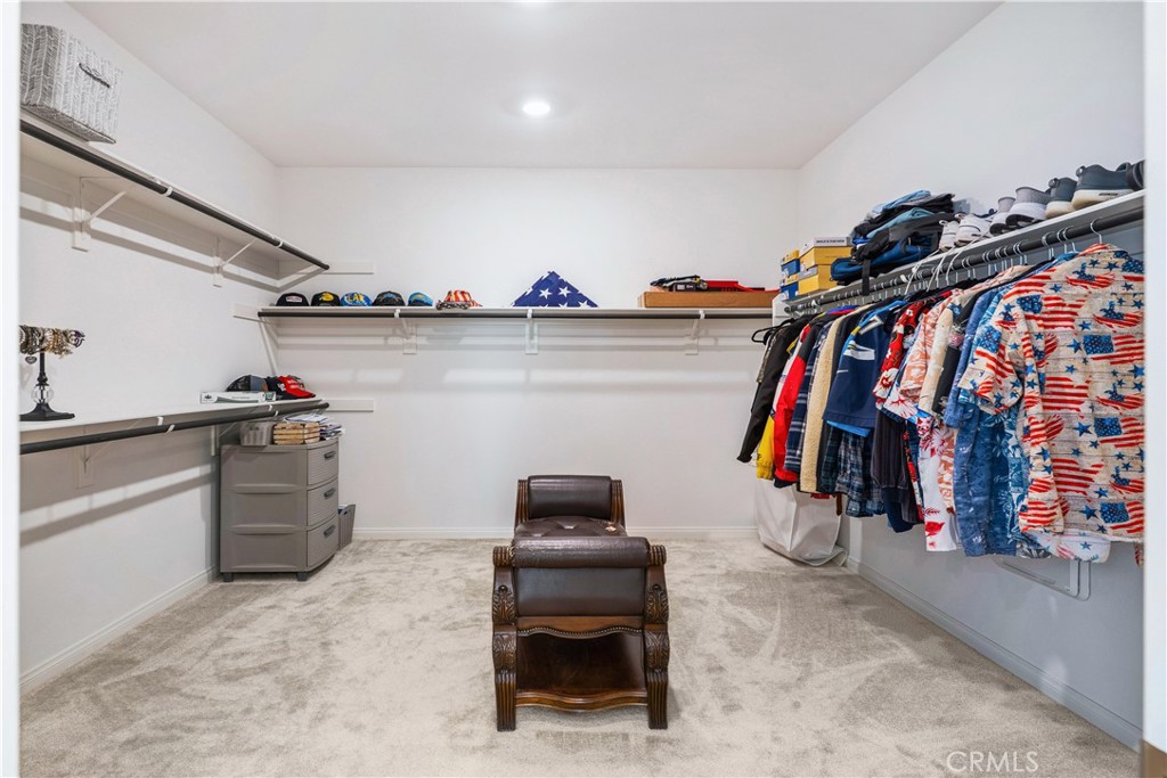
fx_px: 551
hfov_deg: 93.3
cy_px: 389
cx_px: 584
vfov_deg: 70.5
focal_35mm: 17
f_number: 5.6
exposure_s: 1/6
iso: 400
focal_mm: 17
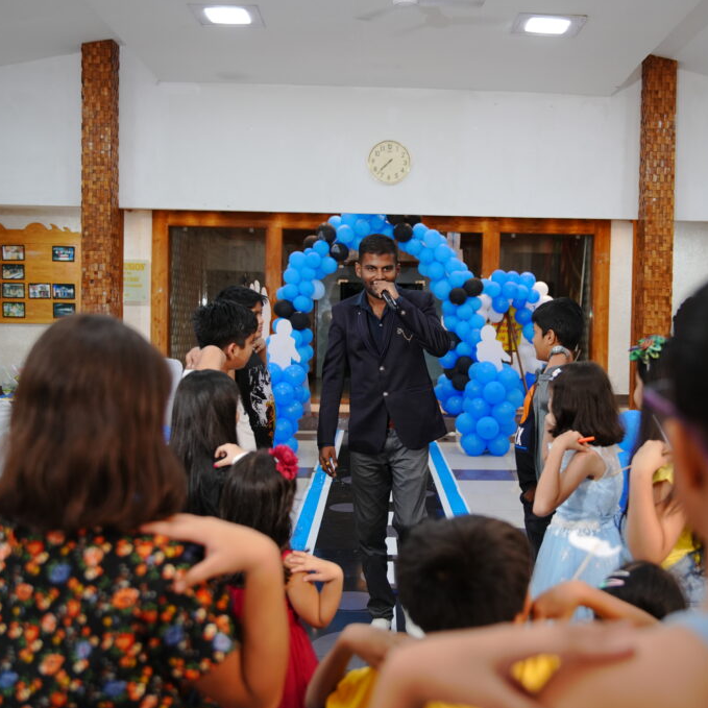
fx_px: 949
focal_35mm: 41
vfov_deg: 40.9
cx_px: 419
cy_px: 354
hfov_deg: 40.8
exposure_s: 1/125
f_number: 2.8
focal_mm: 32
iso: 1000
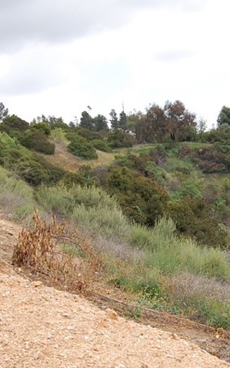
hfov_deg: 15.1
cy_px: 234
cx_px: 238
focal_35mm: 85
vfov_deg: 24.3
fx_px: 852
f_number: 8
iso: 200
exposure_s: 1/250
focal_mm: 26
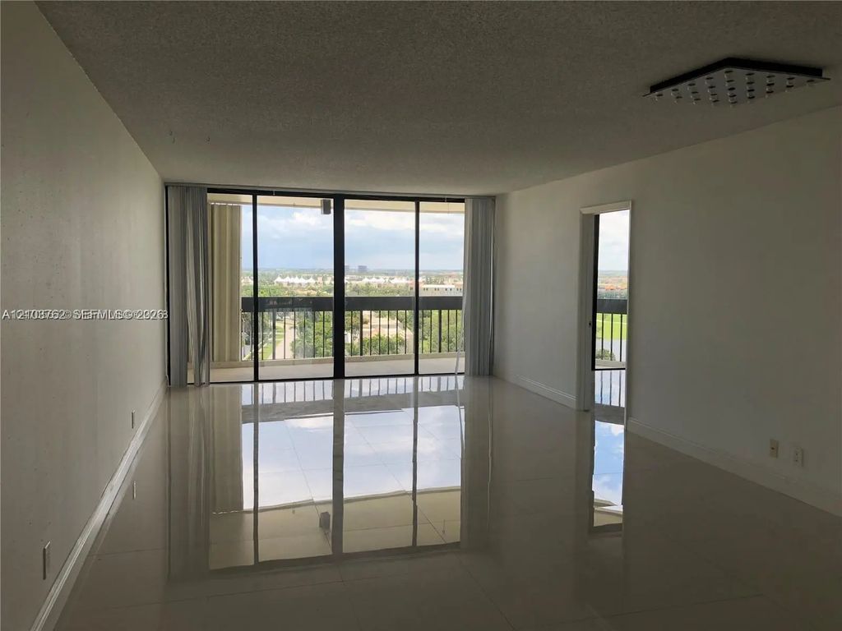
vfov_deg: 49.7
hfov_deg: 63.4
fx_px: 681
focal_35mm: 28
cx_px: 421
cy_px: 316
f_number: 1.8
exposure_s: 1/505
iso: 20
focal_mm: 3.99
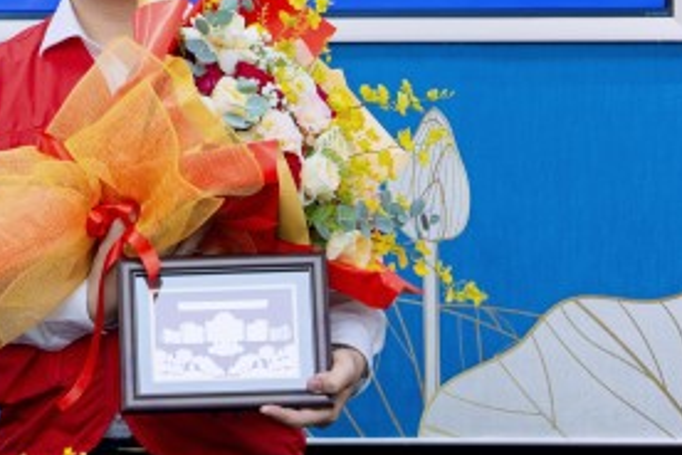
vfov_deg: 5.4
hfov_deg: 8.1
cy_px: -83
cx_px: -64
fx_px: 4812
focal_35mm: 254
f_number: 2.8
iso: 250
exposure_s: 1/100
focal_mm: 70
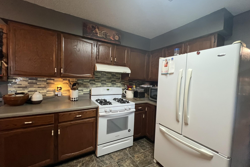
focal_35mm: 14
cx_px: 121
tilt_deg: -1.7
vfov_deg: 81.2
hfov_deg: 104.2
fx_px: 97
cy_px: 84
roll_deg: -2.8
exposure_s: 1/60
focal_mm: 1.57
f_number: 1.8
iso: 500
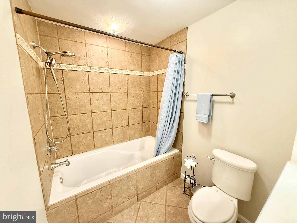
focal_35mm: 14
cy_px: 112
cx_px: 148
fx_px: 120
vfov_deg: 85.7
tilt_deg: -9.5
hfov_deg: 102.1
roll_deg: -0.1
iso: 320
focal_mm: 2.22
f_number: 2.2
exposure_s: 1/60
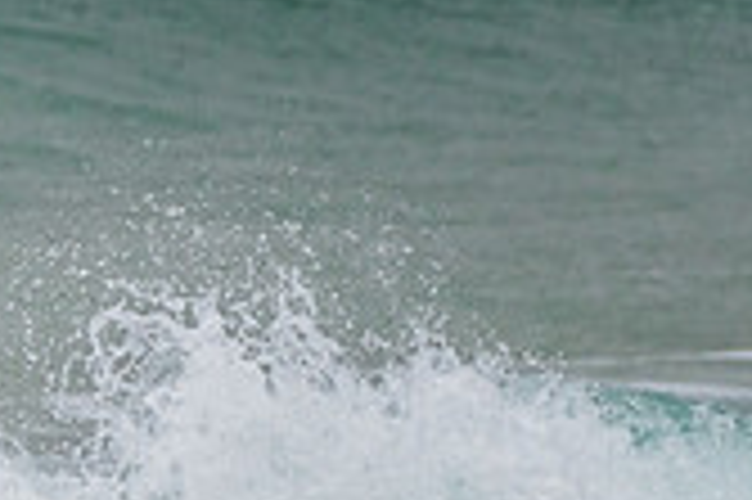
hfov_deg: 0.9
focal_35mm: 2293
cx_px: -74
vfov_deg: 0.6
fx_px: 47850
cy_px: 620
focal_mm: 500
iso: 400
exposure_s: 1/320
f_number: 5.6
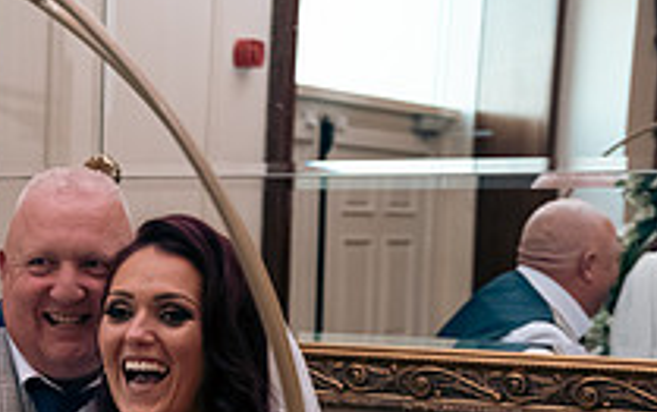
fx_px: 1720
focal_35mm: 96
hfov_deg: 21.0
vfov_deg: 13.3
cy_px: 508
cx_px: 35
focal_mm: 34
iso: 1000
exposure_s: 1/160
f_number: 3.5
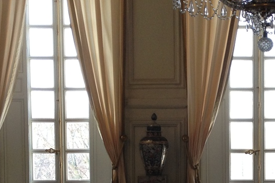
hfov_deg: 18.8
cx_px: 249
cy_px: 178
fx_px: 818
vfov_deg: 12.7
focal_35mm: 107
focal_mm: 4.28
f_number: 2.4
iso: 64
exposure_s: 1/20
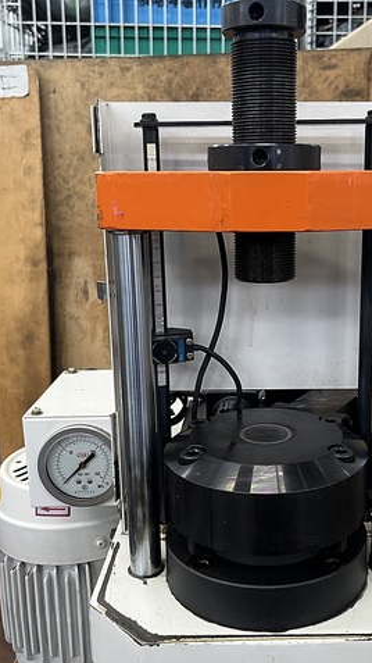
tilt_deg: -13.7
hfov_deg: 30.8
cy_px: 332
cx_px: 264
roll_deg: +0.6
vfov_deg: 52.8
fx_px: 667
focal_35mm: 38
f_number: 1.6
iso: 80
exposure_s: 1/50
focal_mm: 5.1
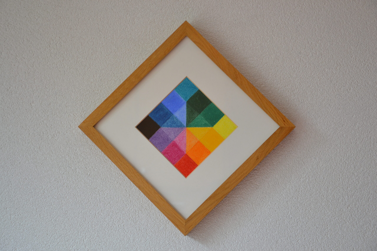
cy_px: 126
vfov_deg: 17.5
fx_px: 817
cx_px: 188
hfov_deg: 26.0
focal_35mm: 78
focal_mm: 52
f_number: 5
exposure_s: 1/100
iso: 400
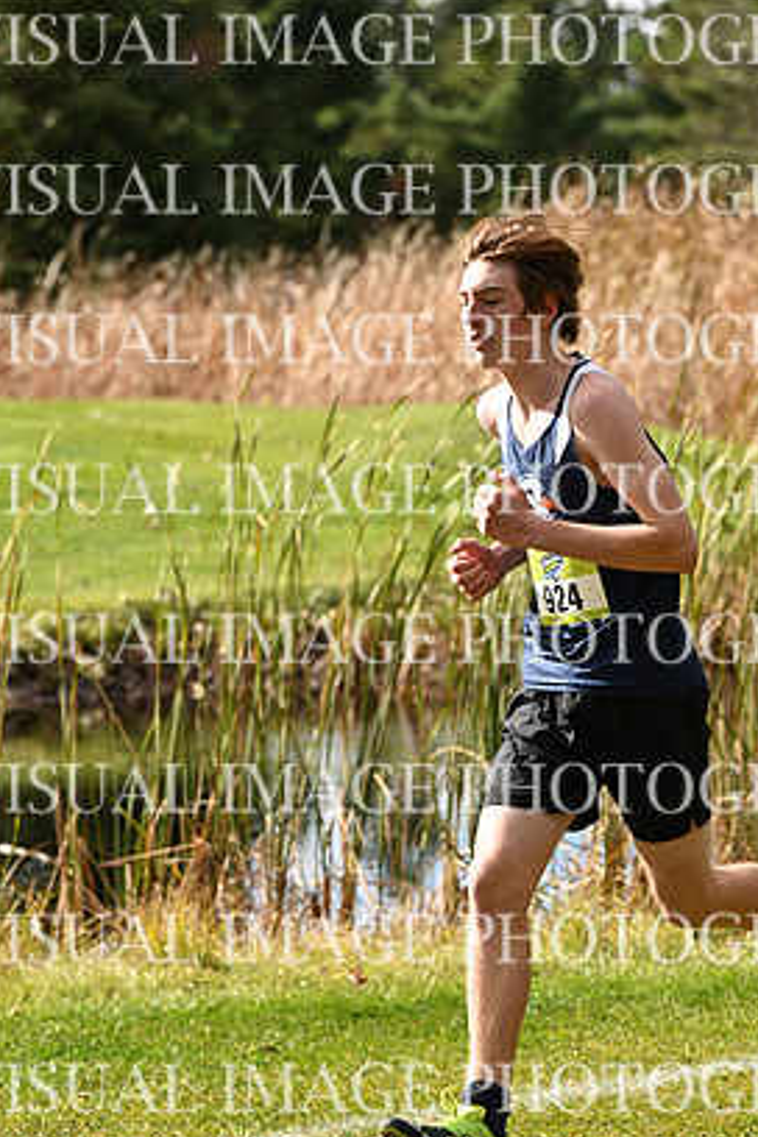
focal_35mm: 185
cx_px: 439
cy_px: 713
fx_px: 5842
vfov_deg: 11.1
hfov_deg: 7.4
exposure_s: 1/400
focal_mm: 130
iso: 125
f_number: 5.6
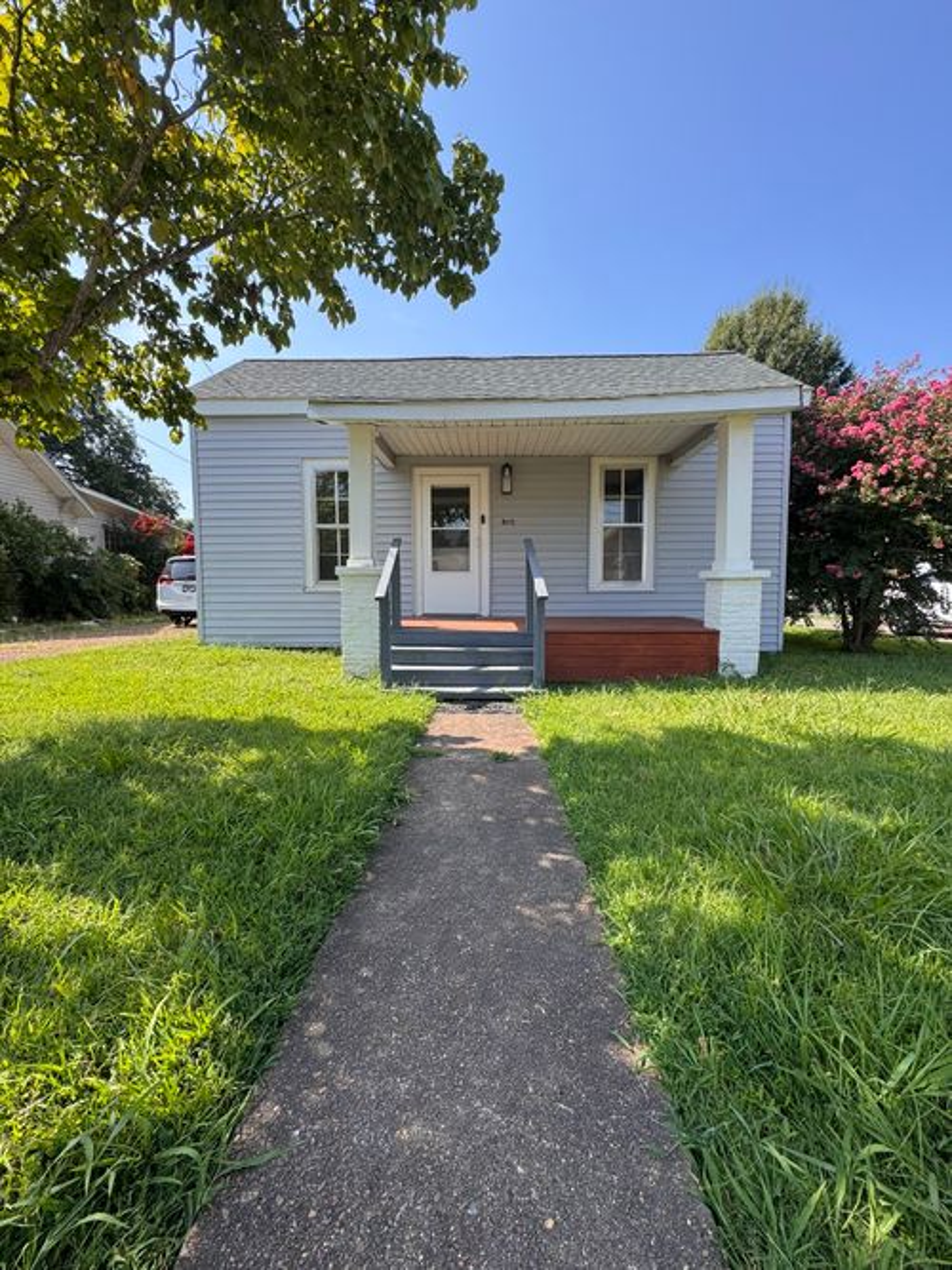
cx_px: 476
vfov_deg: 102.1
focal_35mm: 14
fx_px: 514
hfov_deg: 85.7
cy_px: 635
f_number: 2.2
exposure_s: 1/548
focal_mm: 2.22
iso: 40
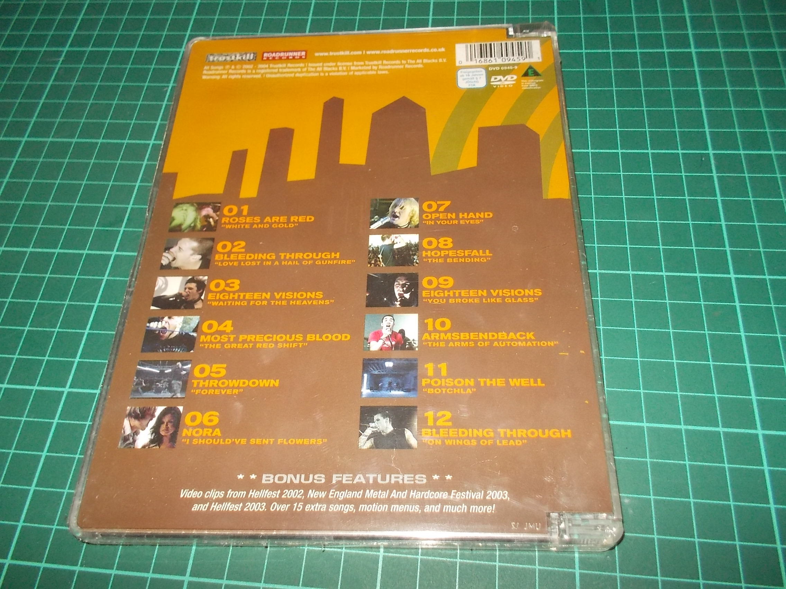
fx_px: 658
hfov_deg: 61.7
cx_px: 393
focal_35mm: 29
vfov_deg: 48.2
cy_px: 294
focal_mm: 4.1
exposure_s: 1/30
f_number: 3.3
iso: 200
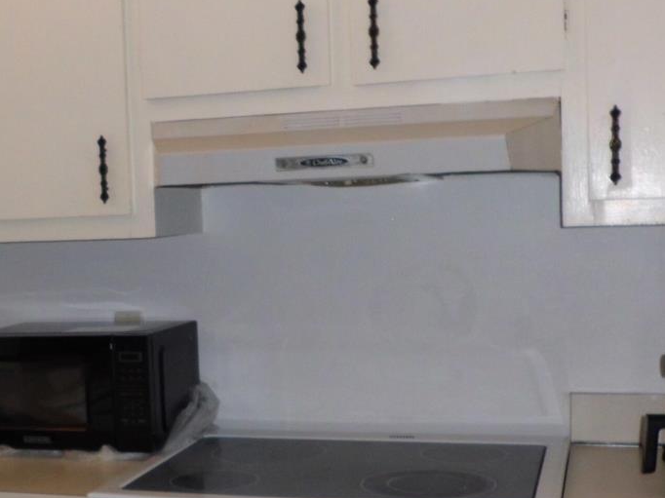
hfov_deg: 30.8
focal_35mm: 61
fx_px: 1171
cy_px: 361
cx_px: 124
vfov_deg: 23.8
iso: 100
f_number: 3.2
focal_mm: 4.6
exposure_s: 1/60
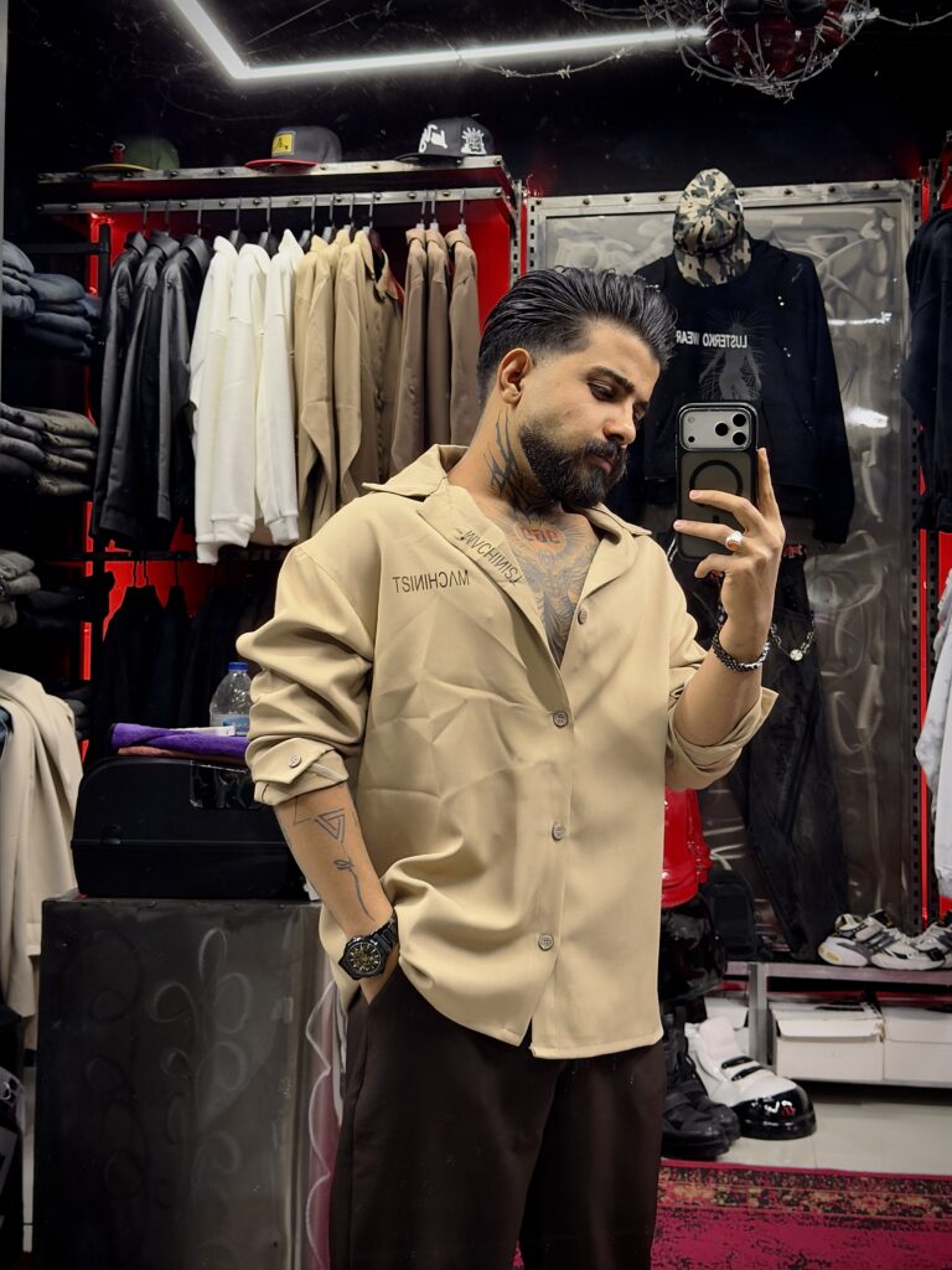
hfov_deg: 30.3
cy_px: 635
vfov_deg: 39.7
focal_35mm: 48
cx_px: 476
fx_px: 1760
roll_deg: +1.0
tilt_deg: -13.2
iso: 250
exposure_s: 1/50
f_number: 1.78
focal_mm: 6.76
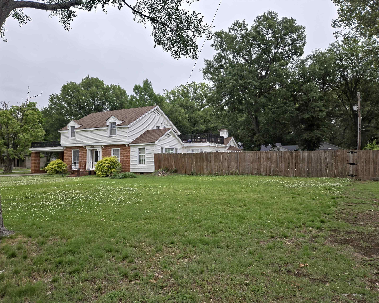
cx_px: 193
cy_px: 151
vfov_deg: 58.8
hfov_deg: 70.3
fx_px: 269
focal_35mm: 24
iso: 80
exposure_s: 1/1628
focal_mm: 5.4
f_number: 1.8
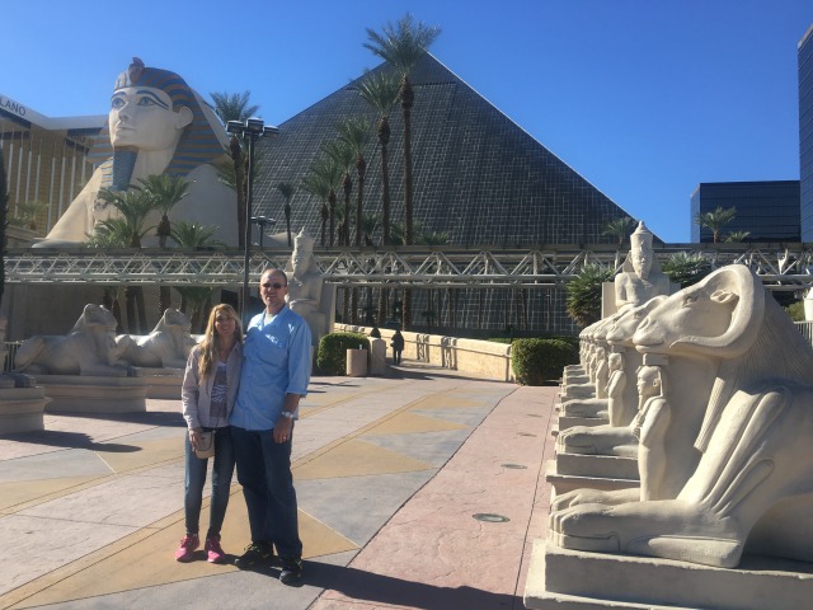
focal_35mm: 29
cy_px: 305
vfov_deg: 48.2
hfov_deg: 61.7
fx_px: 681
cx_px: 406
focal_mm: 4.15
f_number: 2.2
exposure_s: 1/1083
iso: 25
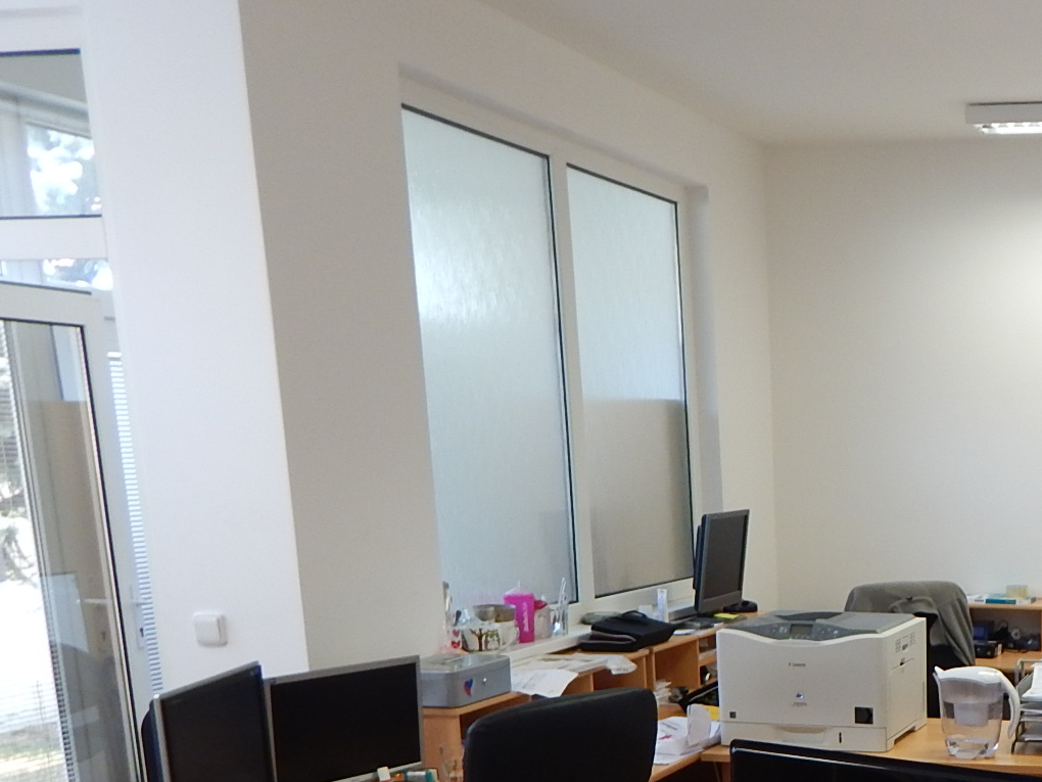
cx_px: 1065
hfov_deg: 34.9
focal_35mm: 49
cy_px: 779
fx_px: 1475
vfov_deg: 27.9
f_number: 3
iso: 125
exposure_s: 1/40
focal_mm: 4
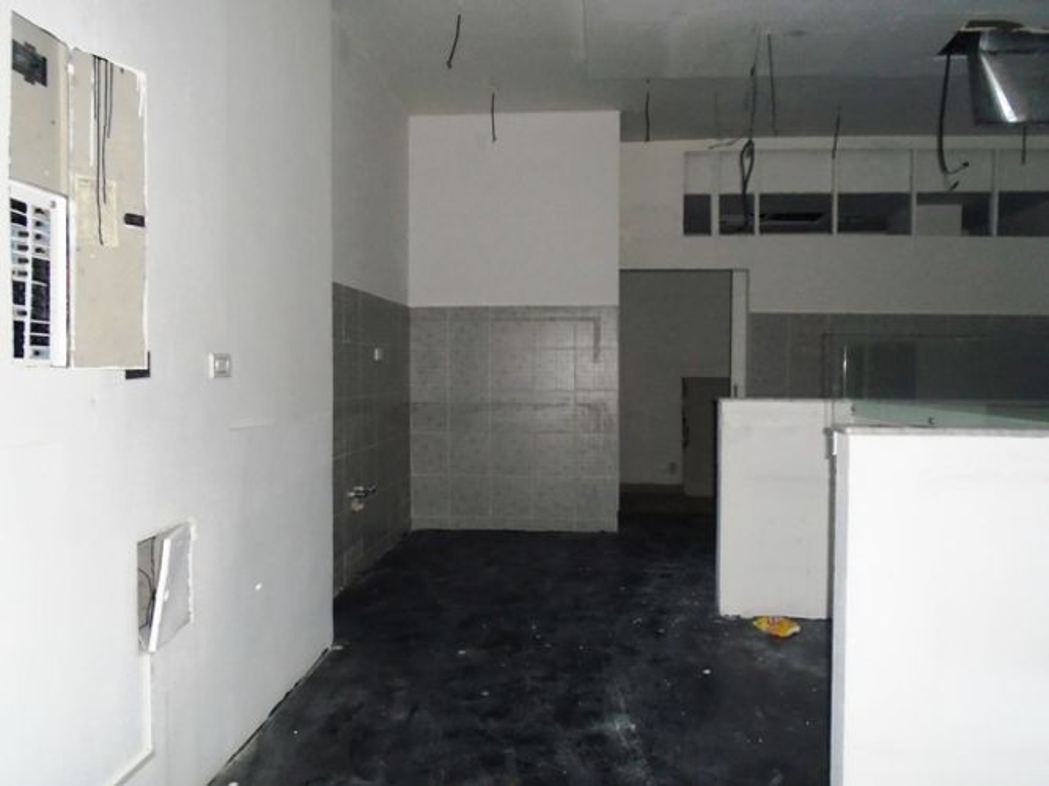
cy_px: 393
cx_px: 524
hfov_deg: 67.3
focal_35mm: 26
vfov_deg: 53.0
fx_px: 788
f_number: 3.2
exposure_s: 1/30
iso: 400
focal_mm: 4.6
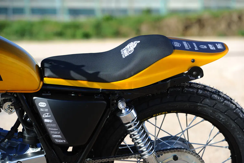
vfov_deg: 8.3
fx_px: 1118
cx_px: 122
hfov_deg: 12.5
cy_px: 82
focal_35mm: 165
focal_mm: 165
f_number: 6.3
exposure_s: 1/250
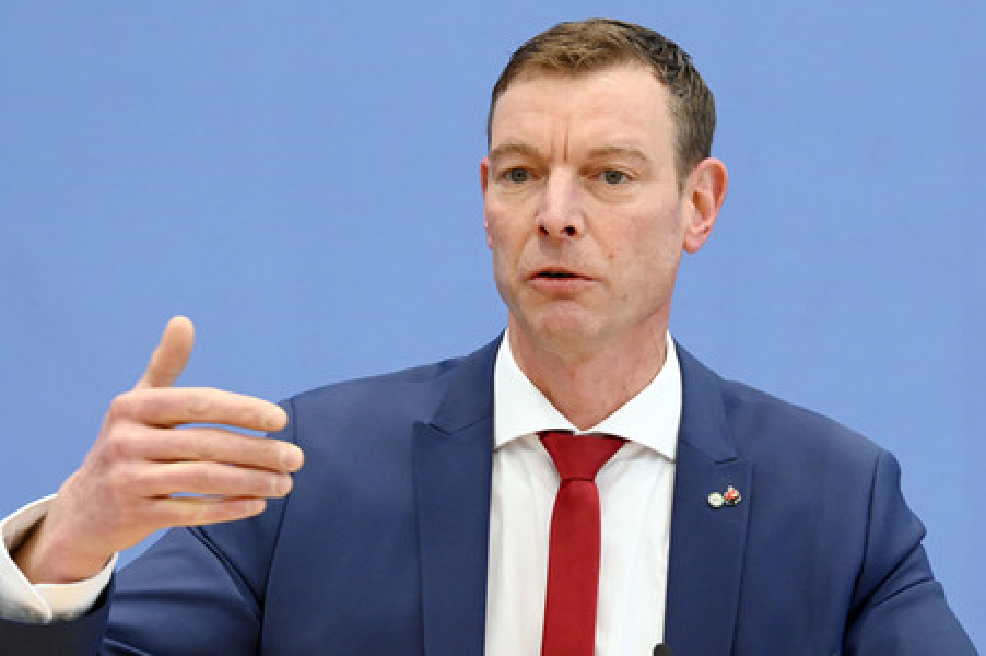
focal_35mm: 116
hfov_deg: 17.7
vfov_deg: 11.8
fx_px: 3175
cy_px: 328
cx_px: 493
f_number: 7.1
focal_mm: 116
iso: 6400
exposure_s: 1/500
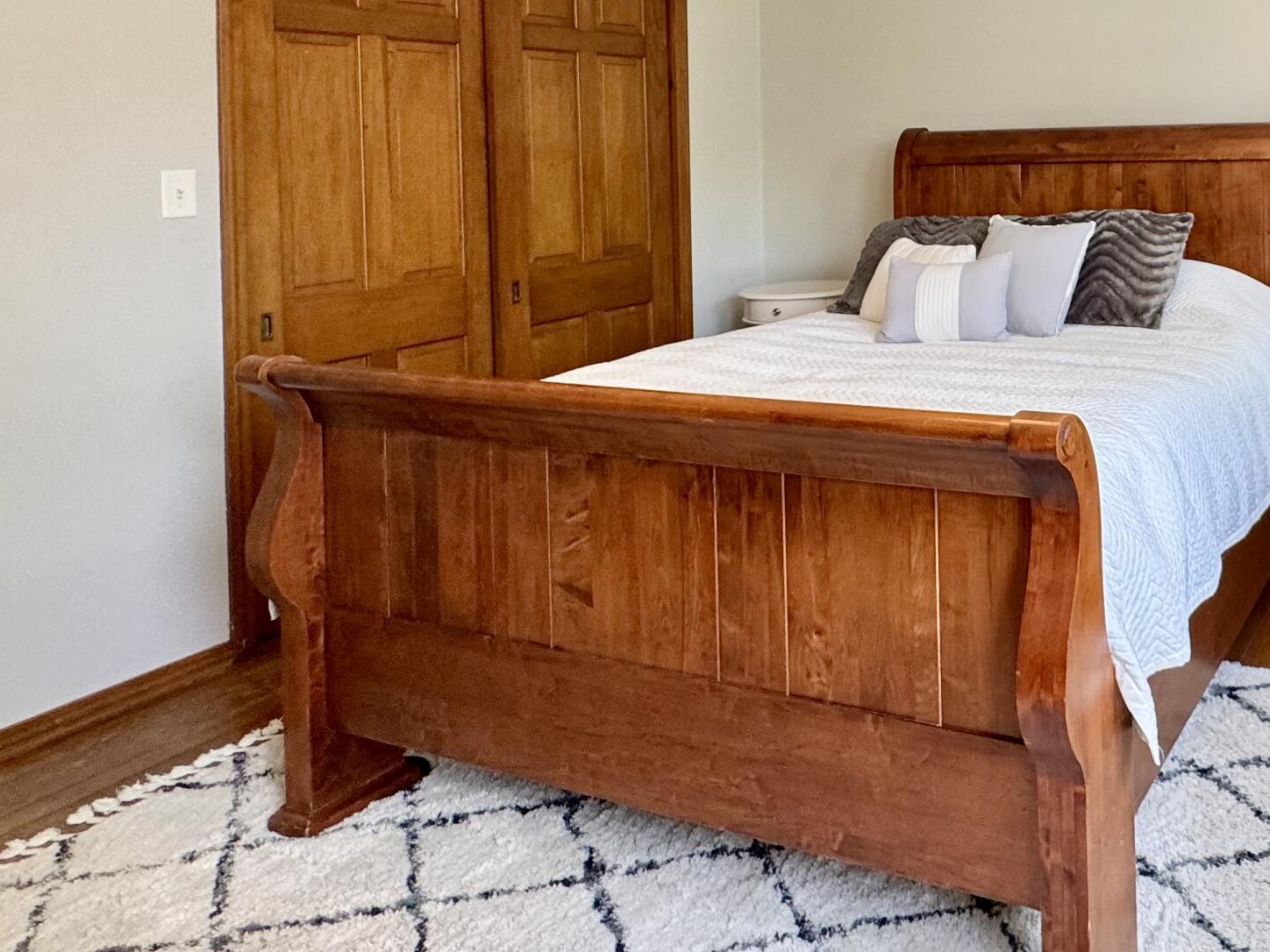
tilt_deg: -1.0
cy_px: 156
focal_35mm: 29
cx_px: 1135
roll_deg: +0.6
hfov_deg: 54.1
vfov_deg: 45.2
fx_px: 1064
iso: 125
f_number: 2.2
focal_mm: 2.22
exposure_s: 1/99
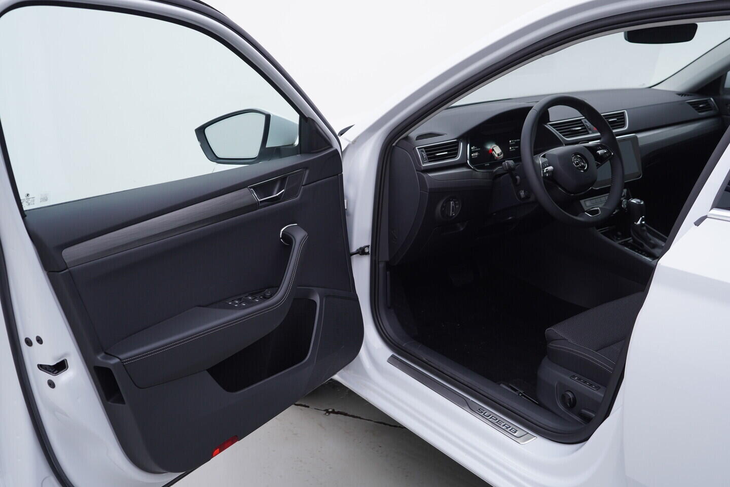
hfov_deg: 53.1
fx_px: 730
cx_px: 365
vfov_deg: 36.9
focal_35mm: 36
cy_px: 244
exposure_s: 1/60
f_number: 3.5
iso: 125
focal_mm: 24
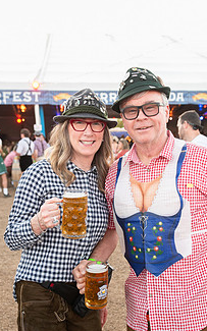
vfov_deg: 41.6
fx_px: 433
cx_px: 132
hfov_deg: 26.8
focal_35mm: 48
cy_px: 206
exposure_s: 1/320
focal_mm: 34
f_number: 4
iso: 640
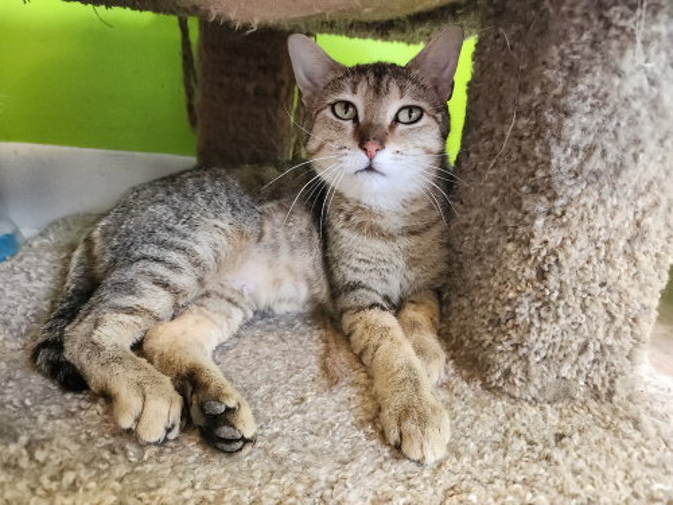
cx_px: 336
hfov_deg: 73.9
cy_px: 252
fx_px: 447
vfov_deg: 58.9
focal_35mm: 23
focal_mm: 6.4
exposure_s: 1/120
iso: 800
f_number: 1.8
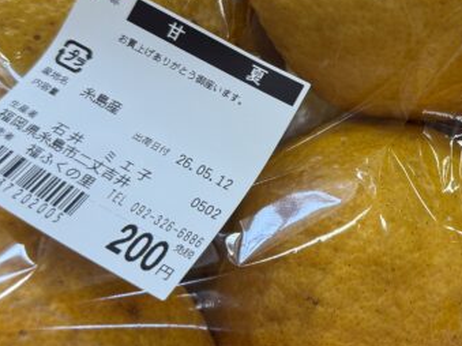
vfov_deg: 21.6
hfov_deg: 27.1
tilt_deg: -46.4
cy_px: 166
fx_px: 907
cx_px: 450
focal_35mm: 68
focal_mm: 6.76
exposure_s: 1/120
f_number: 1.78
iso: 100
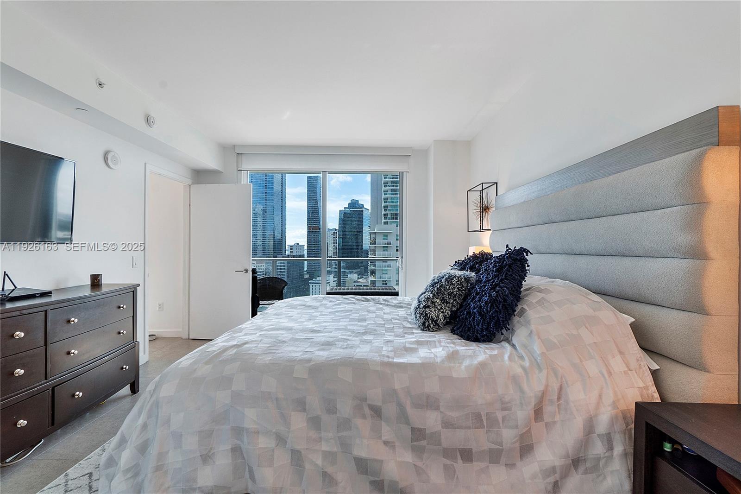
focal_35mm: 15
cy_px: 247
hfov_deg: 100.4
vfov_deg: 77.3
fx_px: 309
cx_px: 370
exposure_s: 1/15
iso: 160
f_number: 11
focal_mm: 10
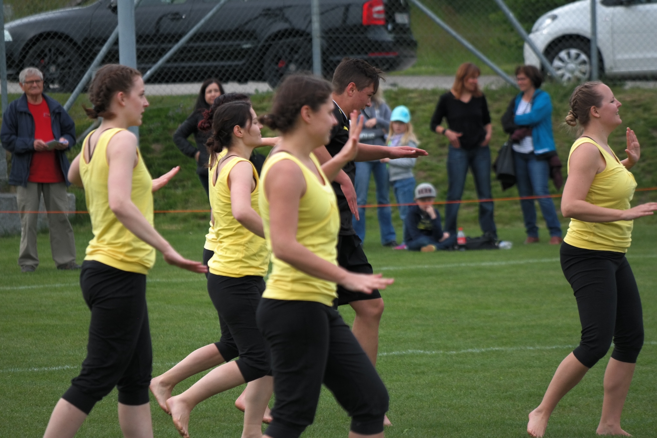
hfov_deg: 6.7
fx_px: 5619
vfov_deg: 4.5
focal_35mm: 308
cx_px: 328
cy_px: 219
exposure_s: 1/500
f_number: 5.6
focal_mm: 200
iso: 200
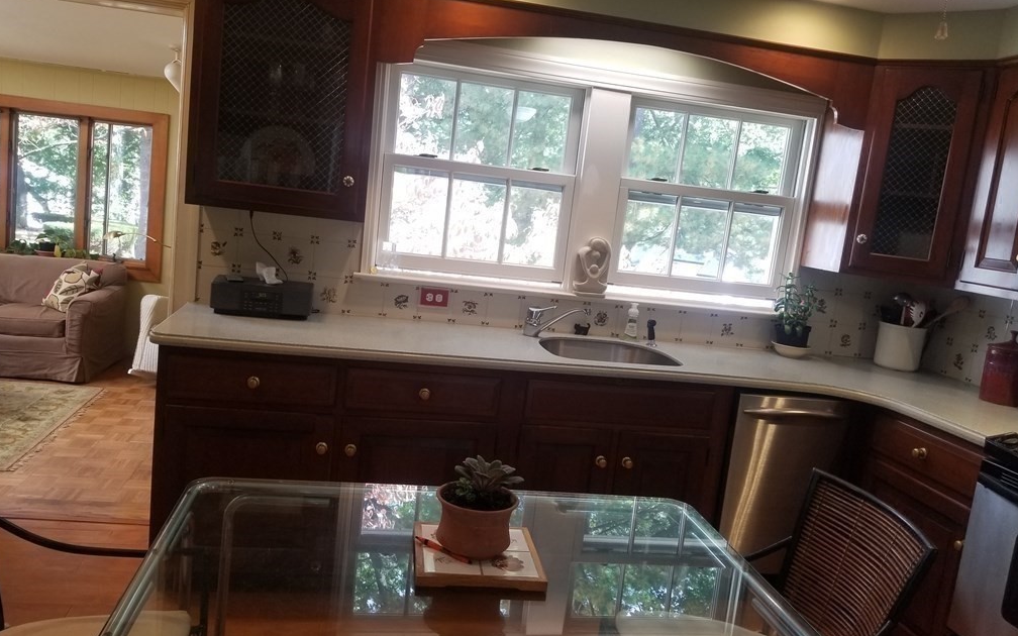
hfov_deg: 66.5
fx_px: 777
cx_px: 510
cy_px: 333
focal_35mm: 28
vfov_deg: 44.5
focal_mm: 4.25
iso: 64
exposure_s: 1/60
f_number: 1.7
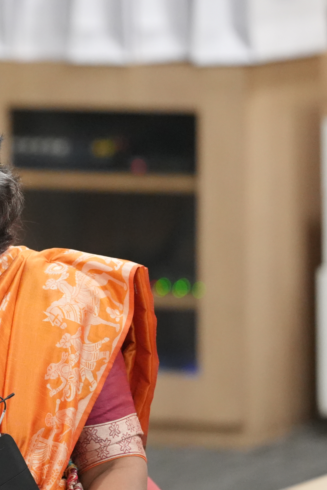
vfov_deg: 3.7
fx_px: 7600
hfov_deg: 2.5
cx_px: -100
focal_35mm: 558
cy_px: 231
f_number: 2.8
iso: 5000
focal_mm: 200
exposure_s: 1/125
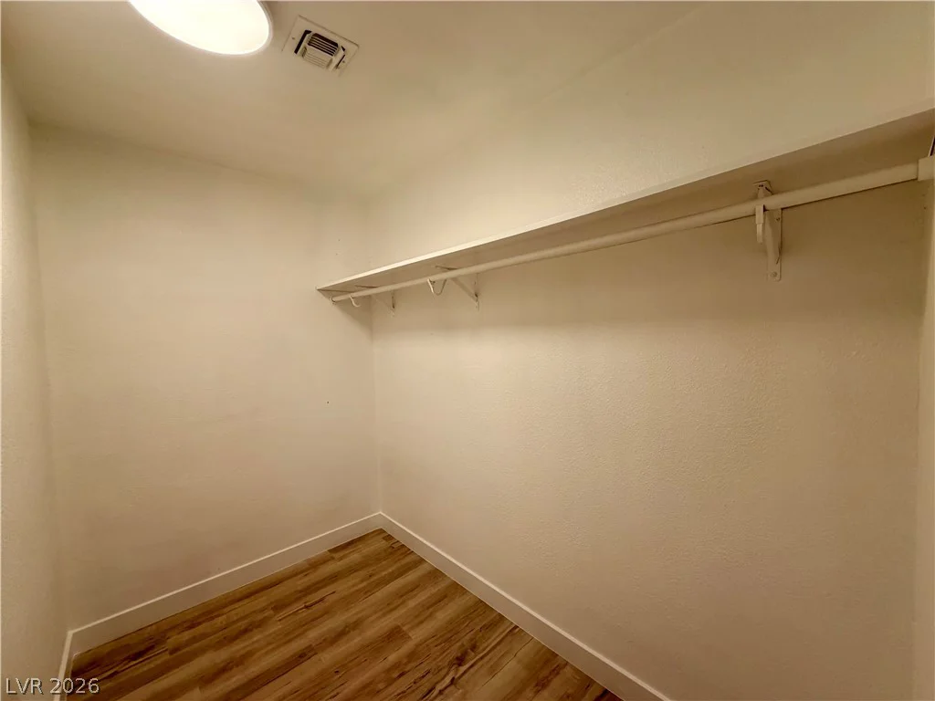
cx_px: 468
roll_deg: +2.6
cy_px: 350
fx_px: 378
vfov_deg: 85.7
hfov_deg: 102.1
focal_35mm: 14
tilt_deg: -3.0
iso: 160
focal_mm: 2.22
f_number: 2.2
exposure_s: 1/120
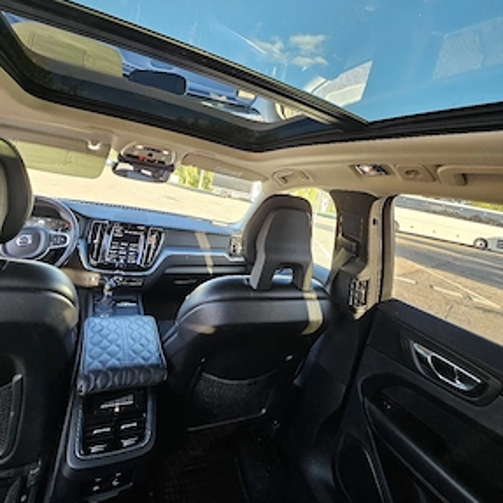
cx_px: 254
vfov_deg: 85.0
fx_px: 263
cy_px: 177
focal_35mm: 16
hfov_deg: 87.4
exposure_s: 1/50
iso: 64
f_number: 2.2
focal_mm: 2.2
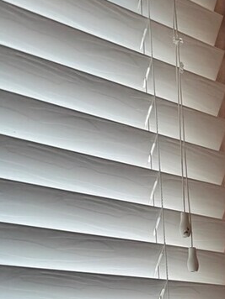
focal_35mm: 97
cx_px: 414
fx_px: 841
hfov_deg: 13.6
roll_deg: +1.5
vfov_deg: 17.3
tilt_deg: -10.2
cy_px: 505
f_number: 1.78
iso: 80
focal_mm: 6.76
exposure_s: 1/309
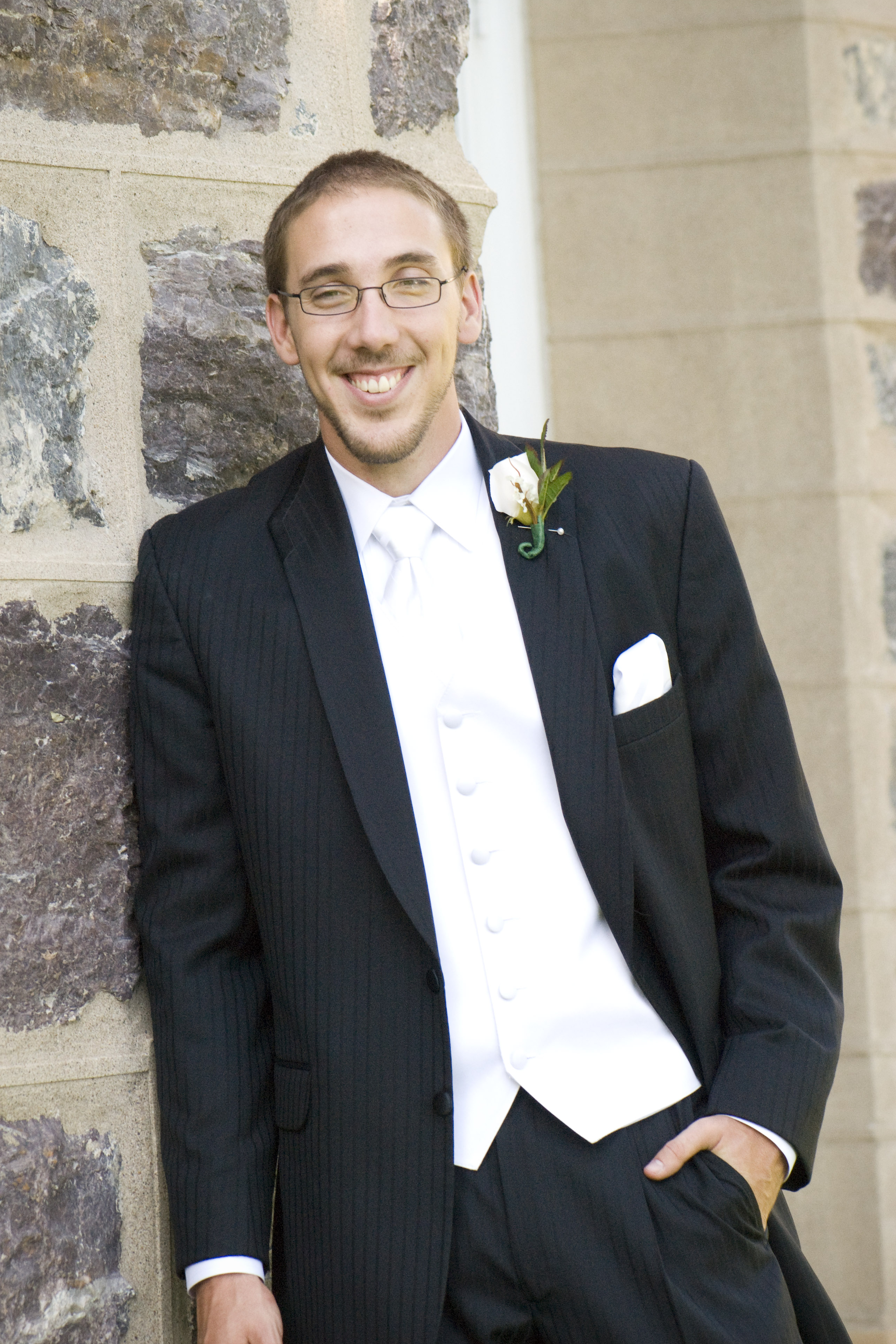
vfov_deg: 13.0
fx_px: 5917
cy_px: 673
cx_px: 452
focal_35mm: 159
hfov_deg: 8.7
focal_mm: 105
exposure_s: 1/320
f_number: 6.3
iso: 1000
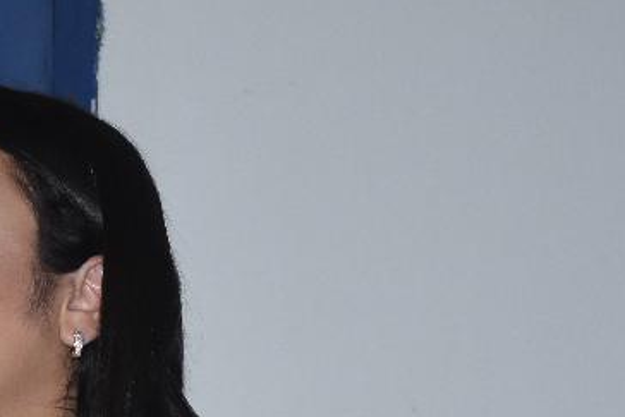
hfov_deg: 7.9
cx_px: -137
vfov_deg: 5.3
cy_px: 532
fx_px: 4463
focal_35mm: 257
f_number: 6.3
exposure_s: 1/100
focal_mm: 52
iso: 800
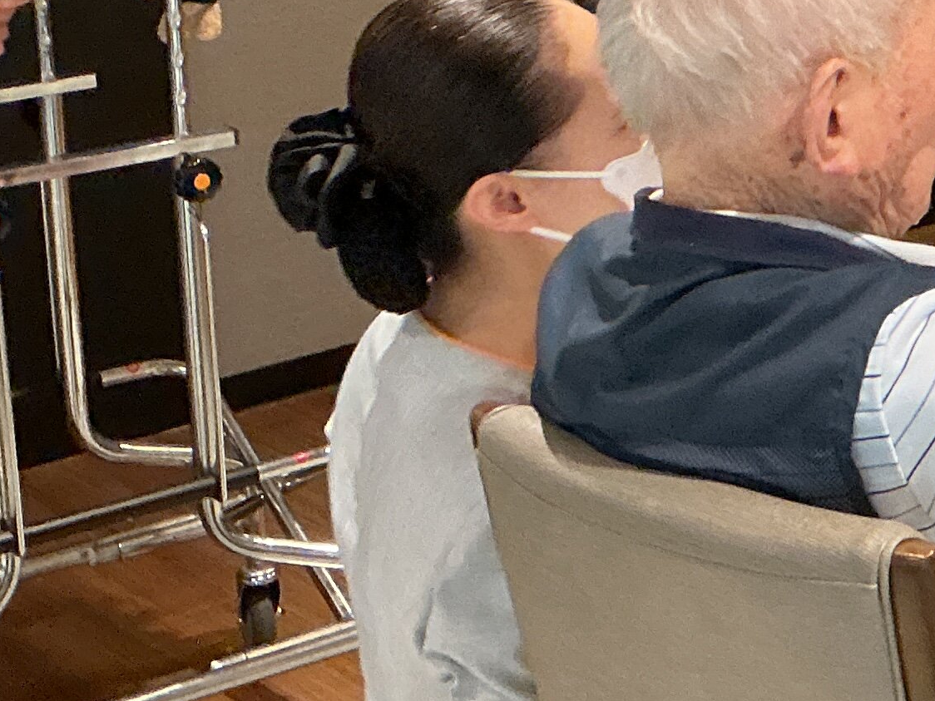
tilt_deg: -7.2
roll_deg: +1.0
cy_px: -188
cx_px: 1475
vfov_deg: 13.7
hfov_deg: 16.8
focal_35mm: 104
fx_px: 2809
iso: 160
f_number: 1.8
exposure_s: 1/60
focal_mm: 3
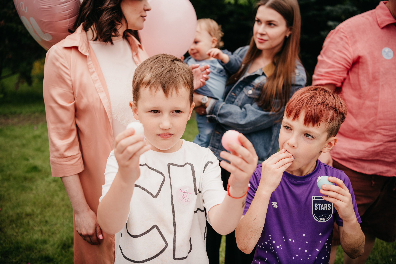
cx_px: 198
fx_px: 374
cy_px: 132
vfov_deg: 38.9
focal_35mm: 34
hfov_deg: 55.8
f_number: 3.2
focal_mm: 34
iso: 160
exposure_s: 1/500
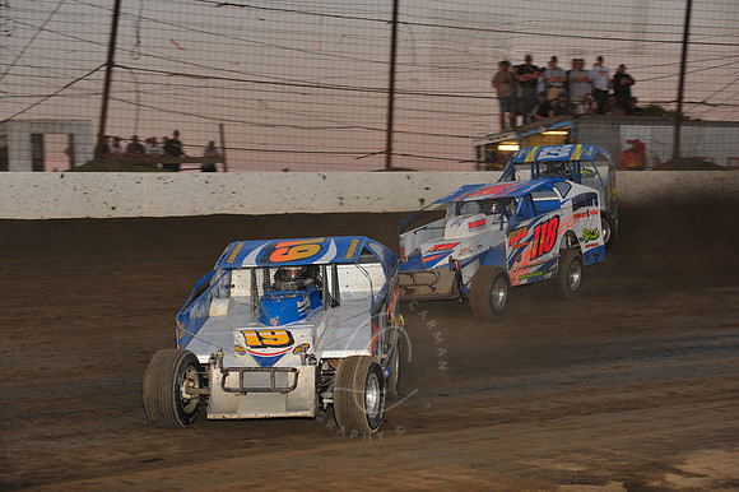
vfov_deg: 12.2
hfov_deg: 18.3
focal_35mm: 112
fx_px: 2298
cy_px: 246
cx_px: 370
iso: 1000
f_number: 7.1
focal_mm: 112
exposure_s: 1/320
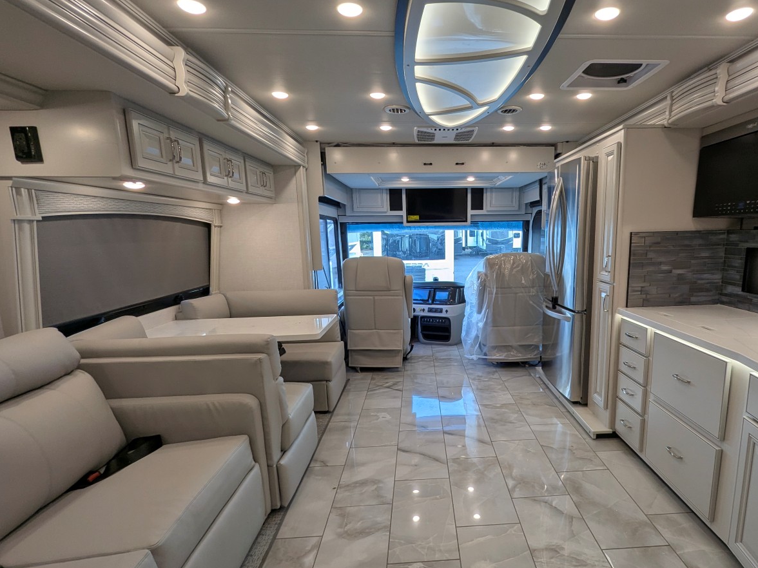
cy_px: 317
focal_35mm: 19
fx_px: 416
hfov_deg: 83.8
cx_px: 449
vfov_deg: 68.5
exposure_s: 1/49.8
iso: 47
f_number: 2.2
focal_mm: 2.35
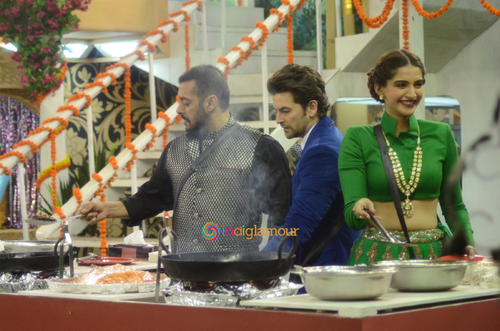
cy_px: 166
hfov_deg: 19.5
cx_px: 250
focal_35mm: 105
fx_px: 1455
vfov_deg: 13.0
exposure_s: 1/100
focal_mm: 70
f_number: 4
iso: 2000
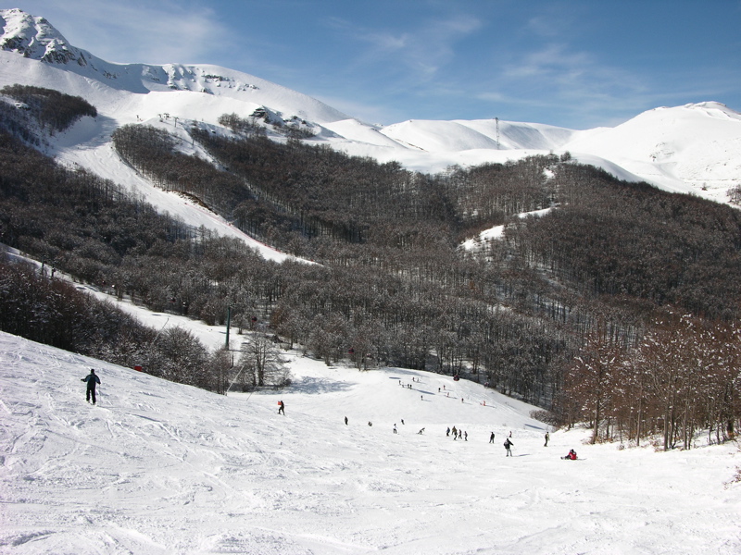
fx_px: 749
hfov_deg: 52.6
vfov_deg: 40.7
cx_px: 370
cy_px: 278
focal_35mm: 35
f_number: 8
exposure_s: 1/282
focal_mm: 8.9
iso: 50
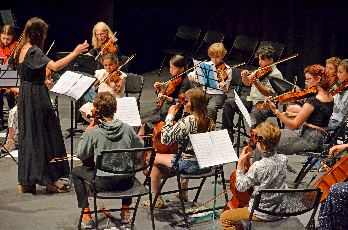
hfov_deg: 22.0
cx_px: 174
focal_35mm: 93
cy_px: 115
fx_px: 897
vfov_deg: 14.6
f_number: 7.1
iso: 4000
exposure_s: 1/200
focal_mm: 62
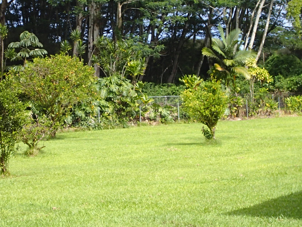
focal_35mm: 94
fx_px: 820
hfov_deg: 20.8
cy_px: 88
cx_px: 104
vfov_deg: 15.7
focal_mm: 7.34
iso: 100
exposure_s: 1/640
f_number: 4
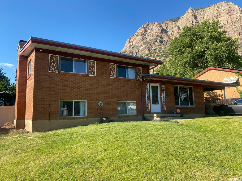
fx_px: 182
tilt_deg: +10.0
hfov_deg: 67.3
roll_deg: +1.7
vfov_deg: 53.1
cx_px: 121
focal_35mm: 26
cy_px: 90
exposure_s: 1/1287
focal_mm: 4.25
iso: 32
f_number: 1.8
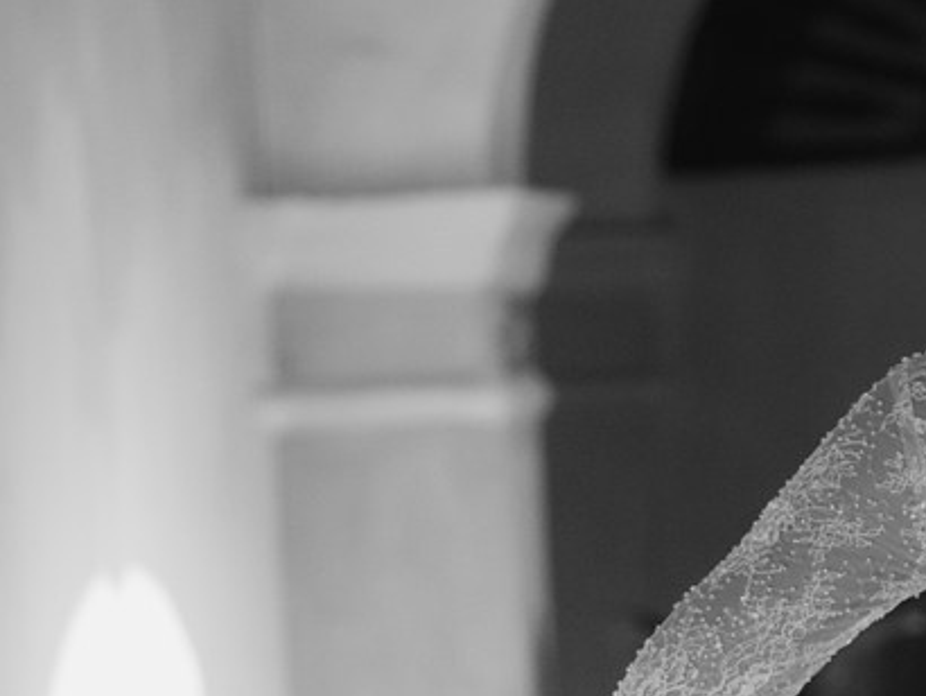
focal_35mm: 300
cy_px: 847
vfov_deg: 4.9
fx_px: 8030
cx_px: 1187
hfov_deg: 6.5
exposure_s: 1/4000
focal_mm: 50
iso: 500
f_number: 2.2
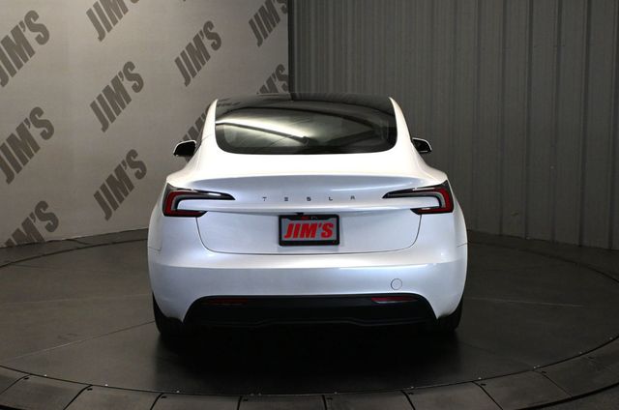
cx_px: 310
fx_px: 837
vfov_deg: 27.5
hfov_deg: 40.6
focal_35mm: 49
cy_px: 205
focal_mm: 32.5
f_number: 5
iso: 3200
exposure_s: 1/125
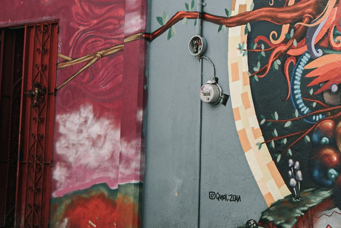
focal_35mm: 81
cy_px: 99
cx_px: 404
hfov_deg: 23.1
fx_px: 768
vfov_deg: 16.9
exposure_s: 1/1000
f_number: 3.2
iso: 100
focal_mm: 28
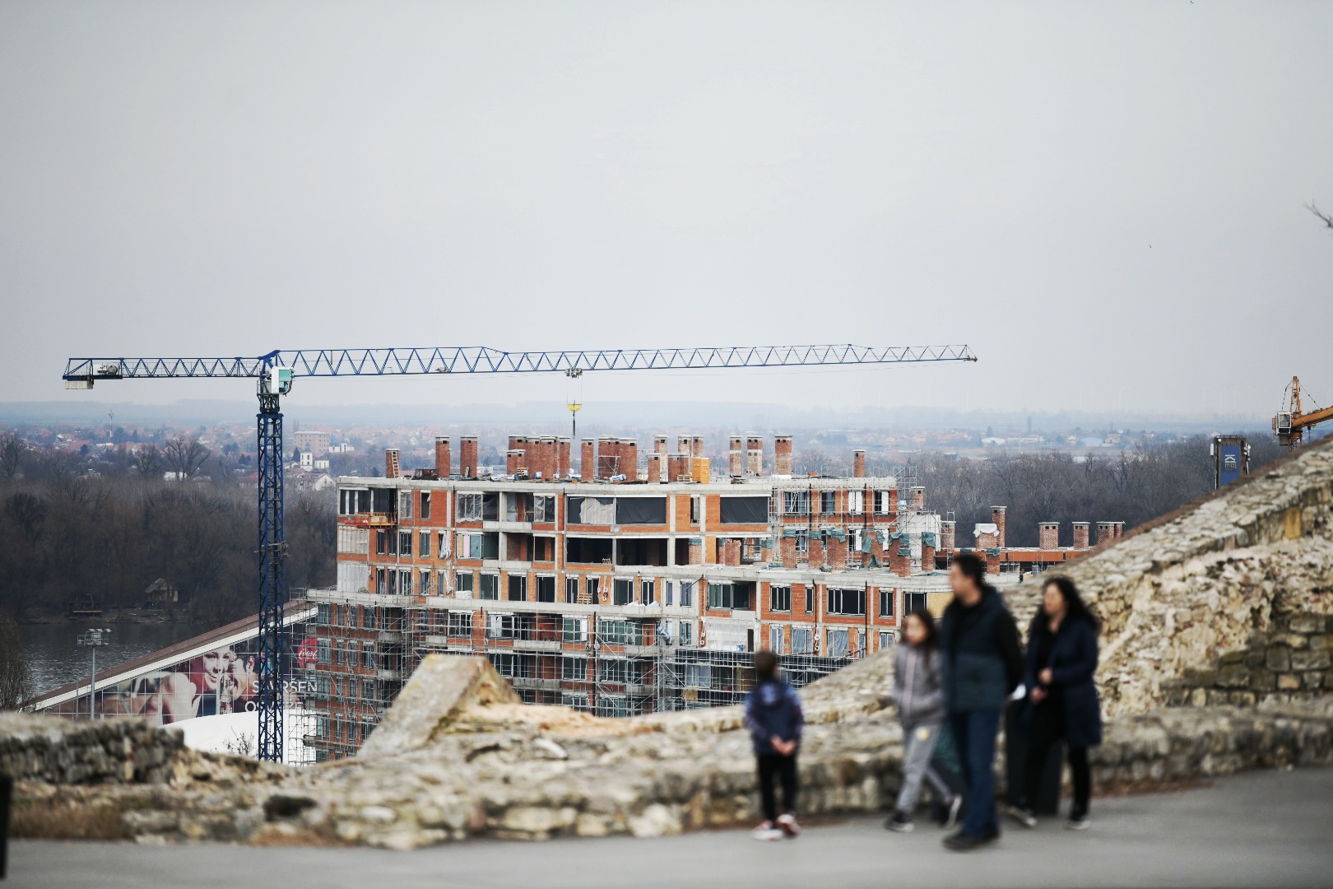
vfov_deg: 6.9
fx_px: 7405
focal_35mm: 200
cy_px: 444
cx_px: 666
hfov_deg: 10.3
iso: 800
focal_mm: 200
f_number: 2.8
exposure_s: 1/8000
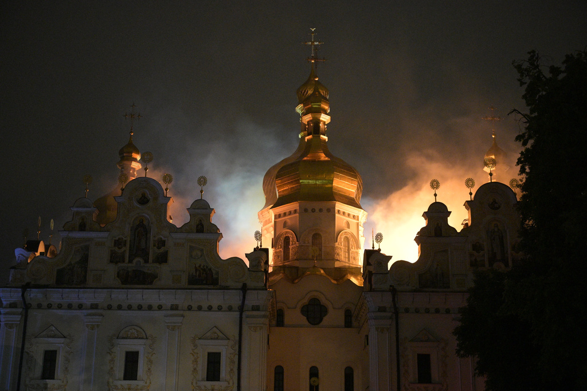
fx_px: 815
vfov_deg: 27.0
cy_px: 196
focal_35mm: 50
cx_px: 294
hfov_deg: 39.6
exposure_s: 1/10
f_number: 4
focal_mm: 50
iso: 12800
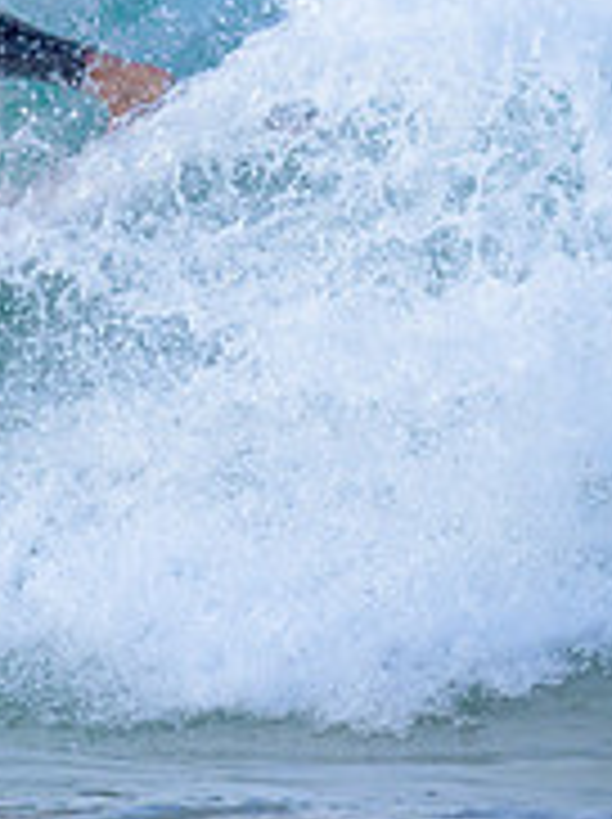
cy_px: 13
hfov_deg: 0.4
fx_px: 79722
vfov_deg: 0.6
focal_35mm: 3374
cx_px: -442
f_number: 6.3
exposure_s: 1/2000
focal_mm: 800
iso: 720
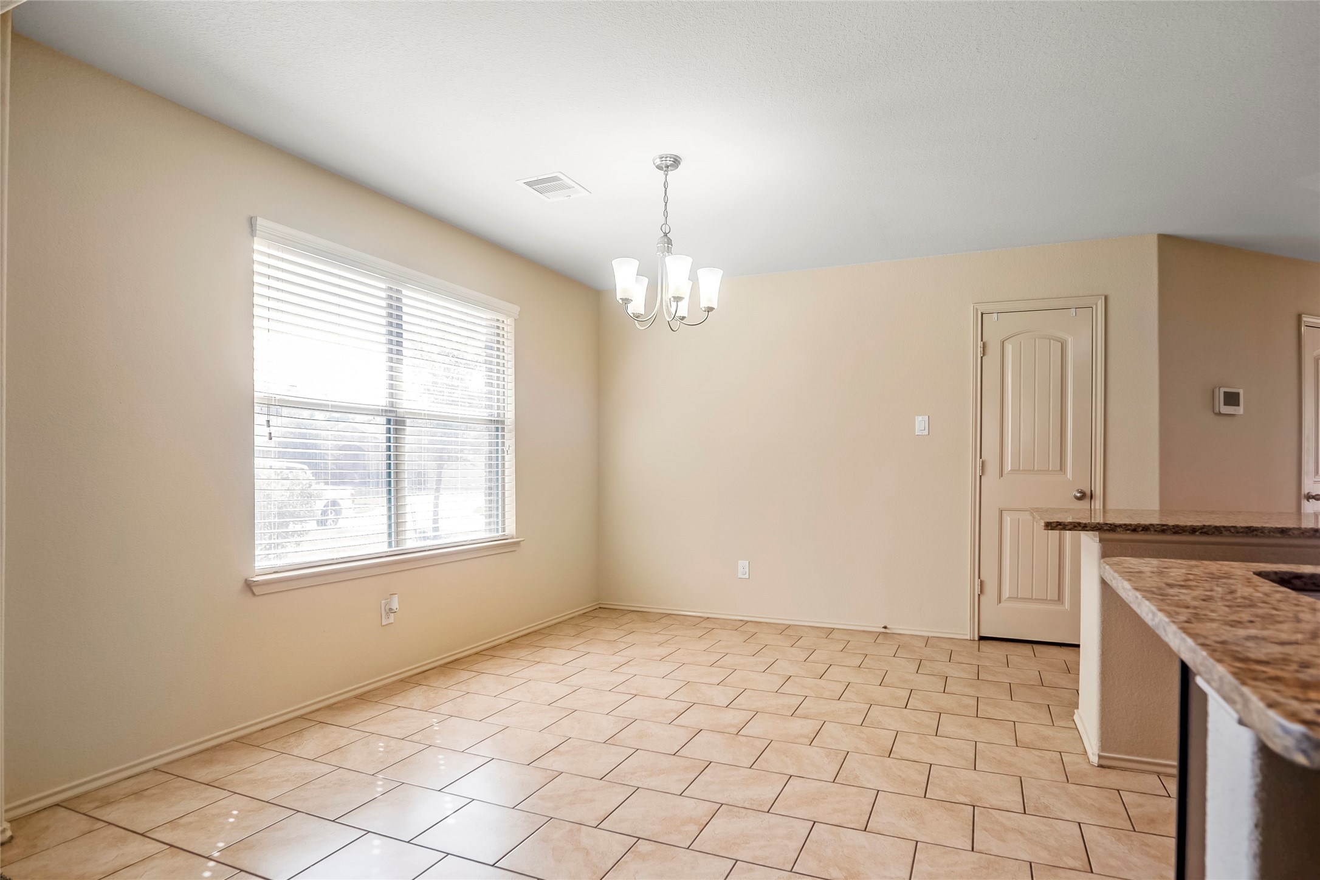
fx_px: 660
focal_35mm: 18
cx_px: 660
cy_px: 440
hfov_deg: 90.0
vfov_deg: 67.4
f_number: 3.2
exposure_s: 1/13
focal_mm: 12
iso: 50
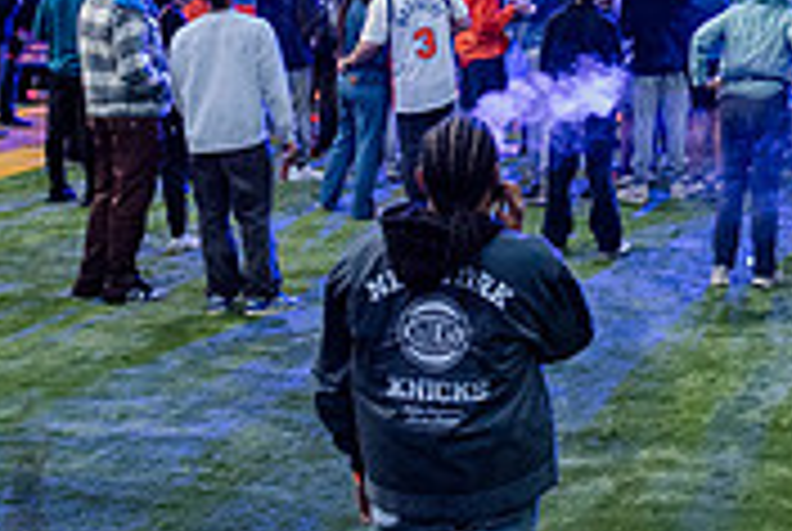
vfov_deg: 16.3
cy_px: -182
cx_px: 896
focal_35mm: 79
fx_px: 1741
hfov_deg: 23.8
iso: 6400
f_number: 4
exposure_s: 1/250
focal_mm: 24
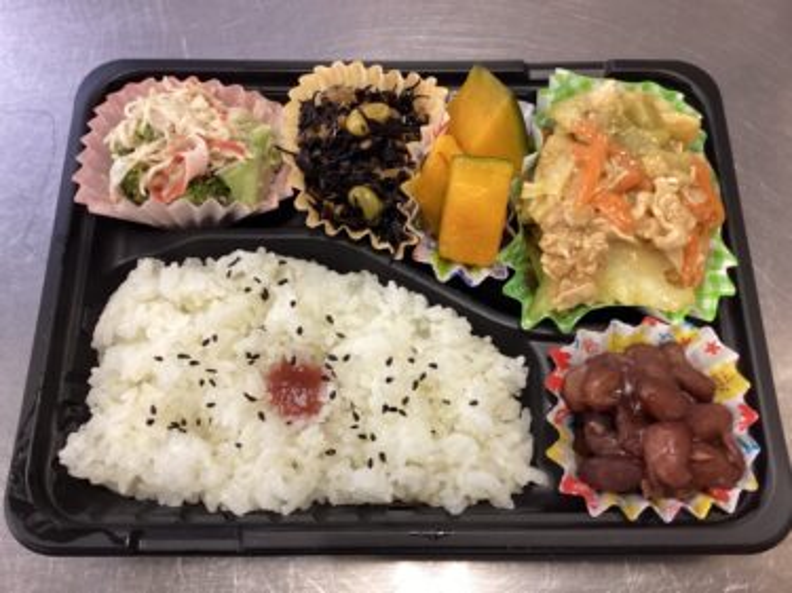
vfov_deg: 45.4
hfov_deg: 58.4
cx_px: 396
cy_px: 296
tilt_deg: -69.4
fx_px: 709
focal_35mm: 31
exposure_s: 1/60
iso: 200
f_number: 2.4
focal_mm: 3.3
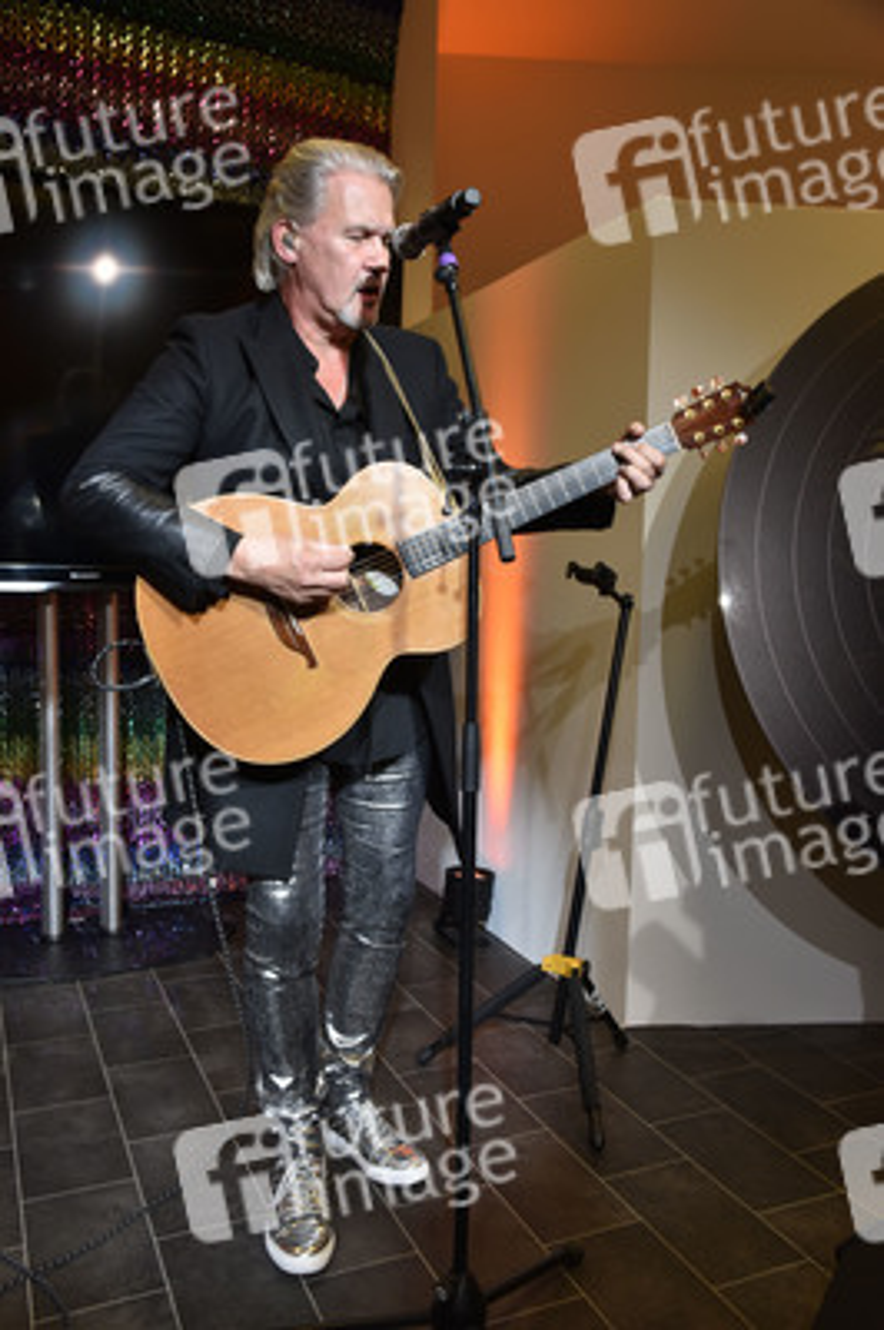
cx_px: 442
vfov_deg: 62.0
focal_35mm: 30
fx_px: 1107
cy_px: 665
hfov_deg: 43.5
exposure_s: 1/125
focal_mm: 30
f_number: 6.3
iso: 800
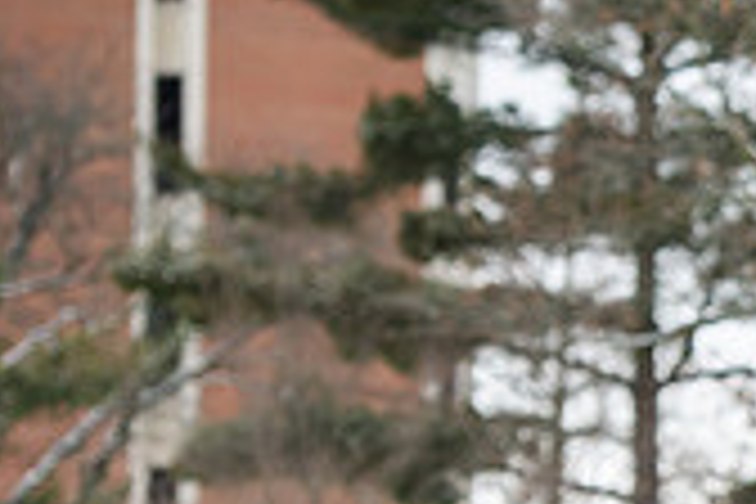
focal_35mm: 338
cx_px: 1112
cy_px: 470
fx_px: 7097
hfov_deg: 6.0
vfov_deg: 4.1
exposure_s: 1/800
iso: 160
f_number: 3.5
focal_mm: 98
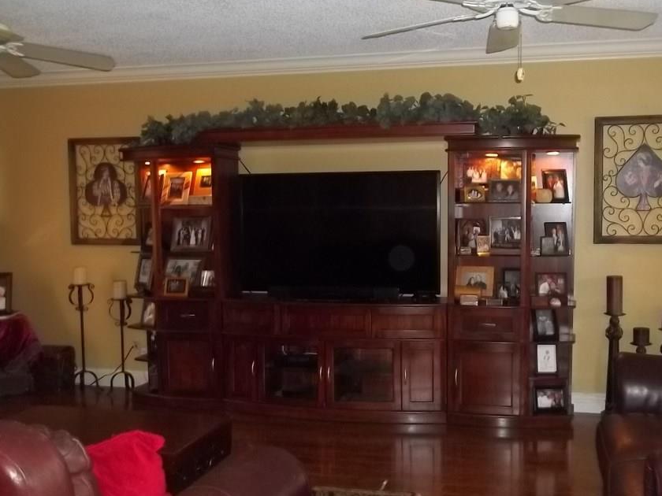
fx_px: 746
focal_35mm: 39
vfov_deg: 36.7
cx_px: 372
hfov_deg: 47.8
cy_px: 284
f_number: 2.9
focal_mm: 5.7
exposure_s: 1/30
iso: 250
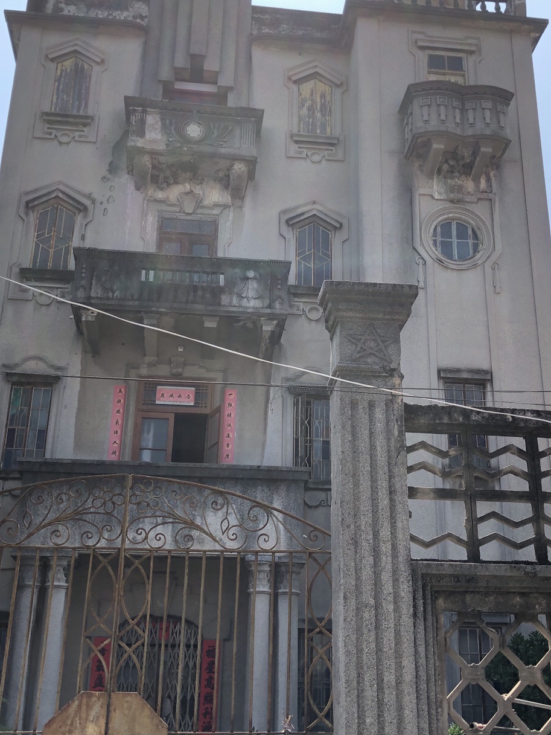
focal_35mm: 46
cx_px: 319
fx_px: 976
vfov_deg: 41.2
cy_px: 319
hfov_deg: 31.5
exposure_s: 1/640
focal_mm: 4
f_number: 1.8
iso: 20
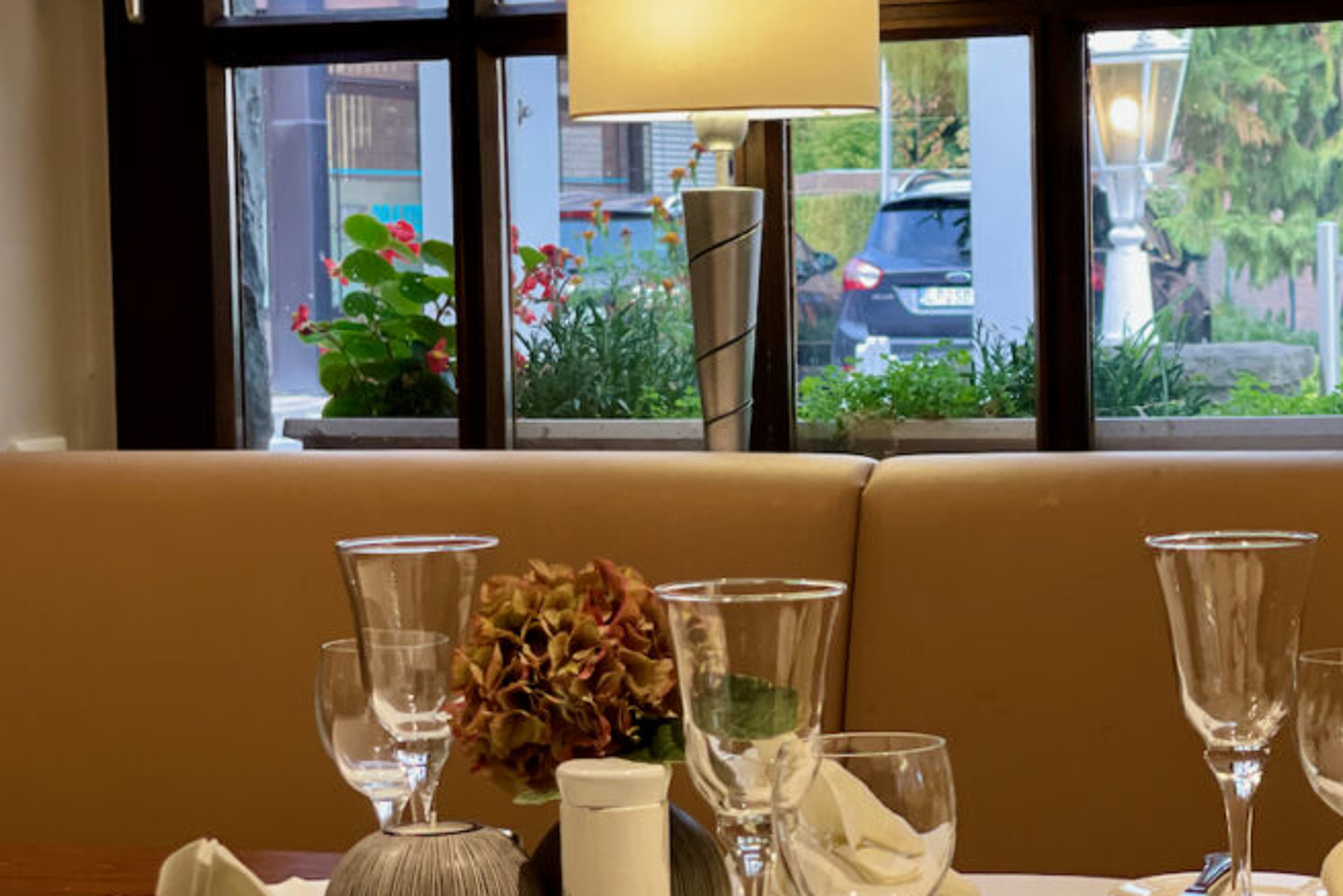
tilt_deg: -2.4
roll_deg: +0.9
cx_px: 824
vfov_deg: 13.2
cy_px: 414
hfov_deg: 19.6
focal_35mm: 104
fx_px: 3880
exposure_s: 1/33
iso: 200
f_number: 2.2
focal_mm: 7.5
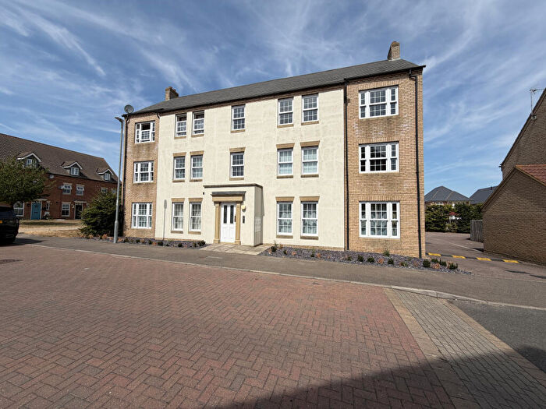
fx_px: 221
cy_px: 204
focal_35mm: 14
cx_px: 273
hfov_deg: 102.1
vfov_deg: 85.7
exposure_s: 1/1368
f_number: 2.2
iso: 20
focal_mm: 2.22
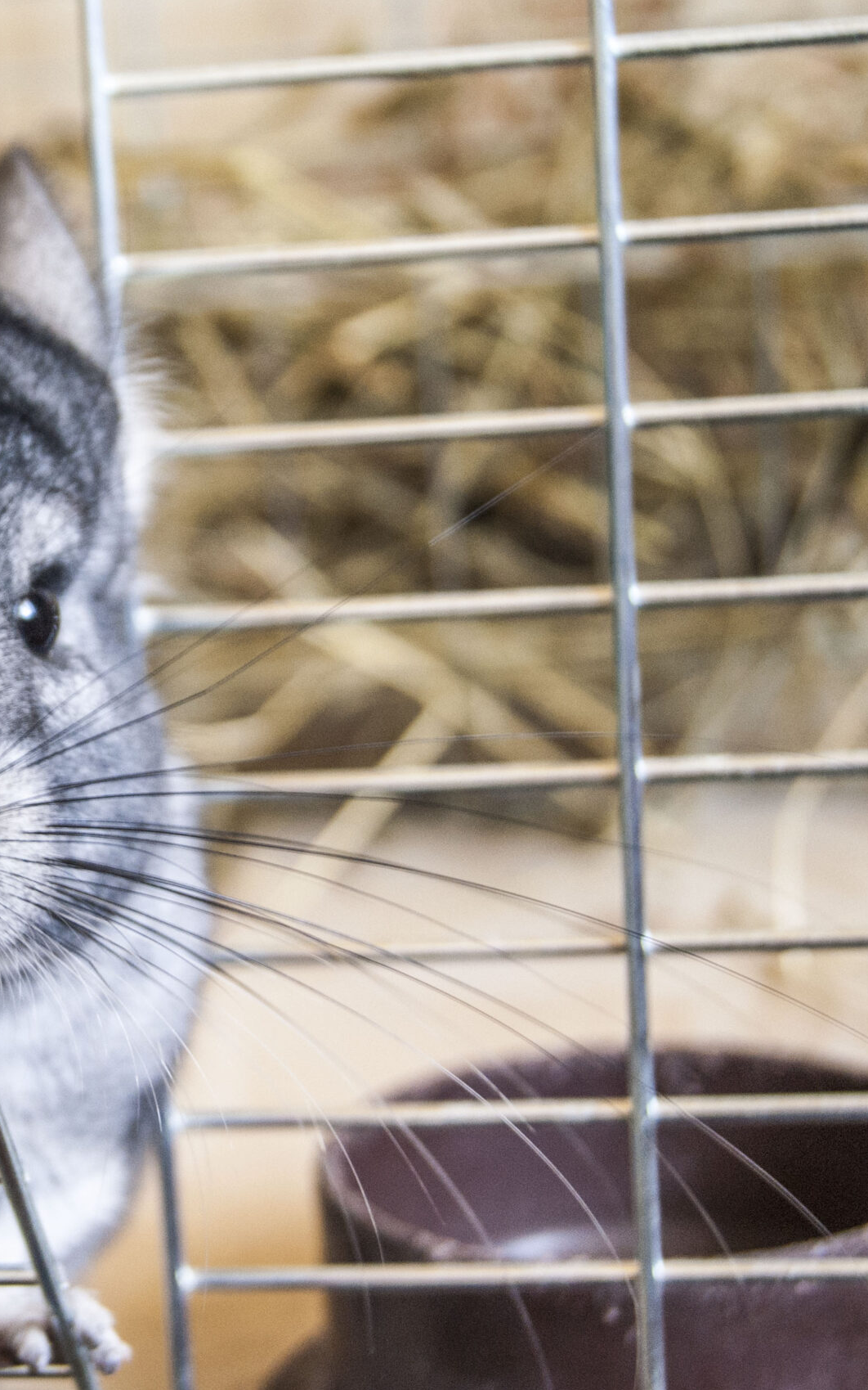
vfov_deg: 20.1
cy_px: 694
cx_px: -43
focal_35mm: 104
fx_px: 3927
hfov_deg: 12.4
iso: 400
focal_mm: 45
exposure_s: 1/10
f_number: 5.6
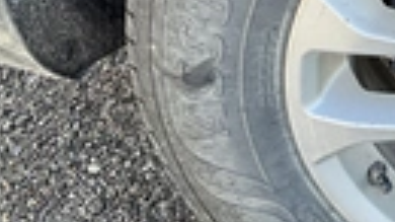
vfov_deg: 12.4
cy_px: 36
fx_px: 1016
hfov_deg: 19.6
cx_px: 562
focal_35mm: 97
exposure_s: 1/124
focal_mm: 3
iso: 16
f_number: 1.8
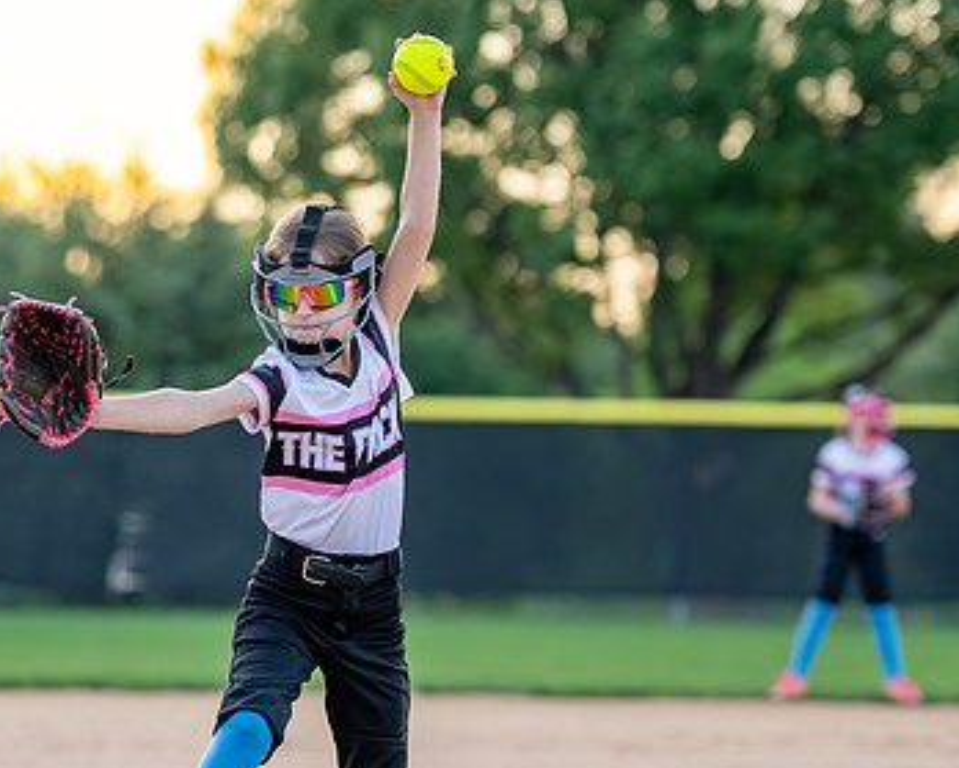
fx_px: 8067
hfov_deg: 6.8
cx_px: 355
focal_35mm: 284
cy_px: 441
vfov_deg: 5.5
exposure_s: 1/1000
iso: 250
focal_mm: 129
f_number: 2.8
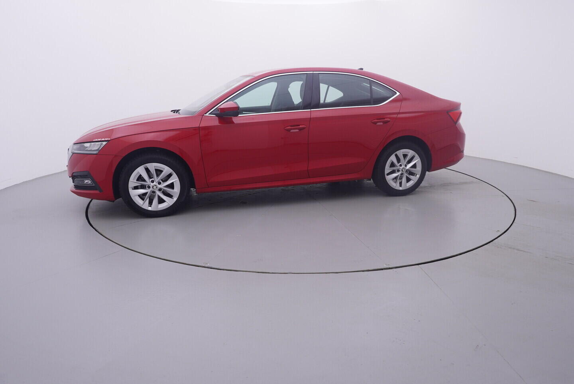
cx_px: 287
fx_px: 359
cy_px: 192
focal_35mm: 22
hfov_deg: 77.3
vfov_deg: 56.2
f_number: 5
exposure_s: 1/80
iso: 200
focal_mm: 15
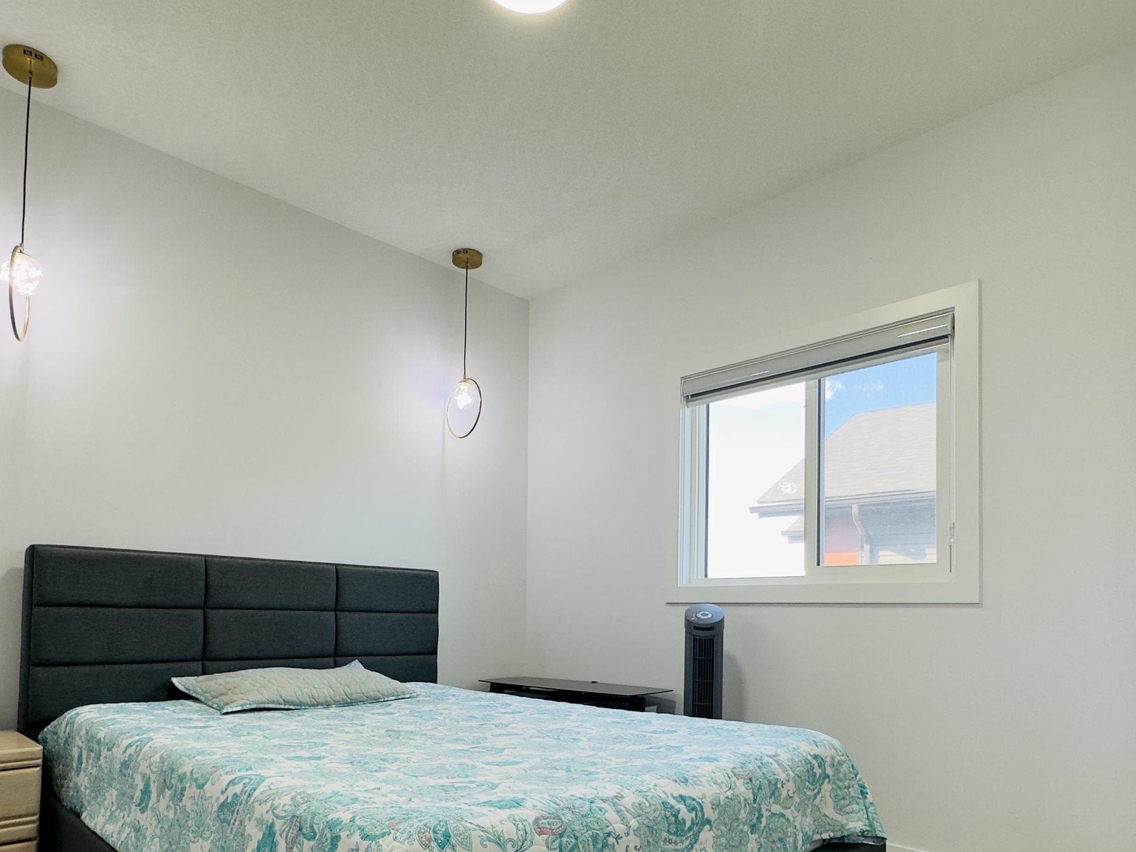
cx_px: 549
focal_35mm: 23
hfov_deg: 73.9
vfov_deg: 57.3
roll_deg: -0.9
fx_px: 755
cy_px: 585
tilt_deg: +2.9
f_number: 2.2
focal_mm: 2.22
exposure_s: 1/120
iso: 100
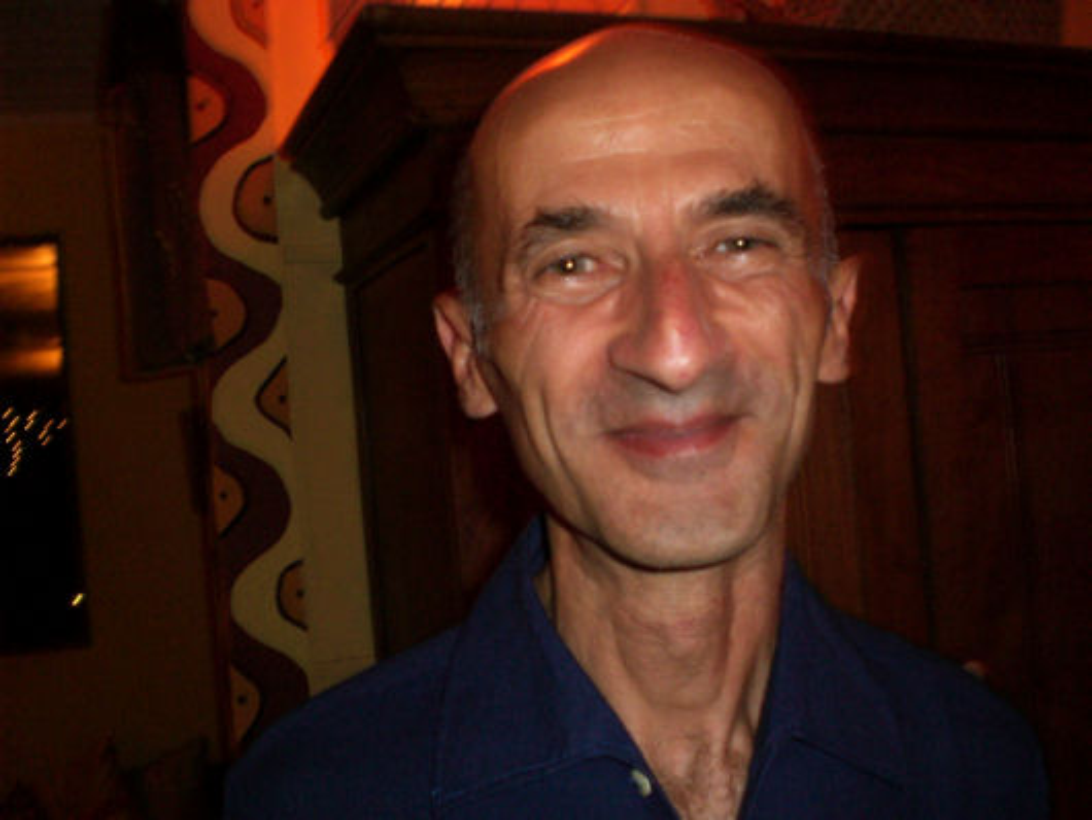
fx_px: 1199
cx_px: 546
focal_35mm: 38
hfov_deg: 49.0
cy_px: 410
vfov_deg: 37.7
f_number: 3.1
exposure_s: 1/30
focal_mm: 6.3
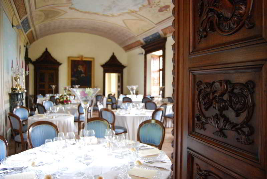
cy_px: 90
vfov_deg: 48.1
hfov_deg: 67.3
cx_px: 134
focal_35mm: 27
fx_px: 201
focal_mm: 18
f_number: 3.5
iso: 800
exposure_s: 1/30
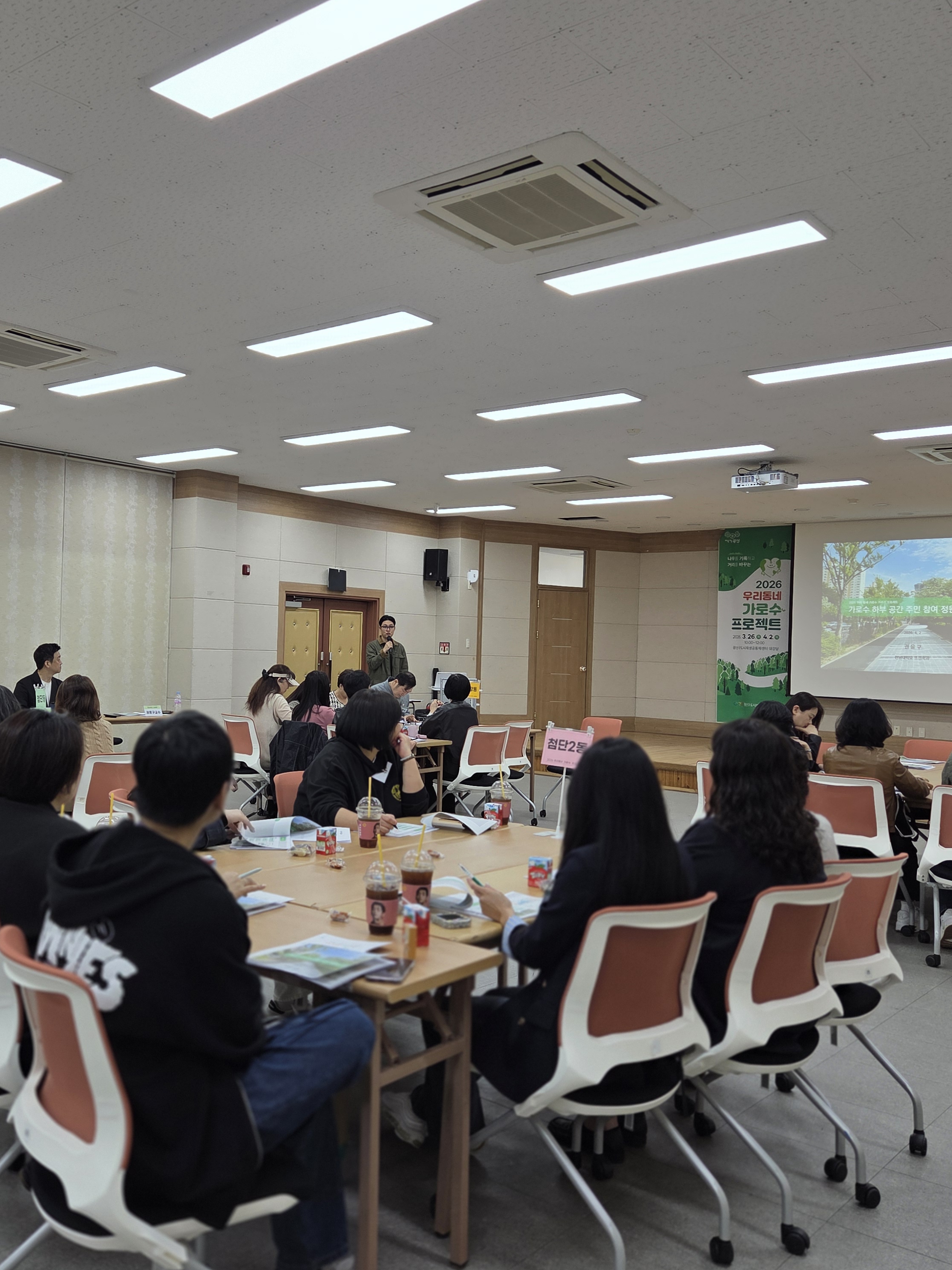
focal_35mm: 31
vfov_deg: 58.4
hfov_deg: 44.9
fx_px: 1137
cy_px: 632
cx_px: 334
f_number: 1.8
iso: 64
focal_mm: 5.4
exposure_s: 1/180
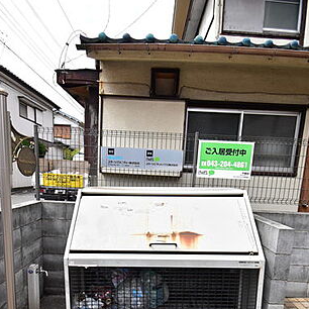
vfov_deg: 72.4
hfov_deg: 74.8
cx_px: 149
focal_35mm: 20
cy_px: 208
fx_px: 202
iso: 1600
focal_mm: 10
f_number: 13
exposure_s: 1/640
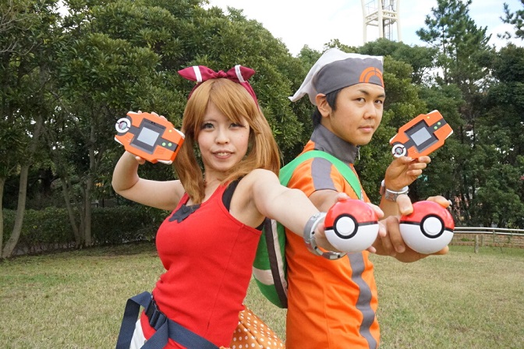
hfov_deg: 55.8
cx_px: 262
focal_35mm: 34
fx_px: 495
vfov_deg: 38.9
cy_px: 174
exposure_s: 1/1600
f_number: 10
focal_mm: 23
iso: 8000
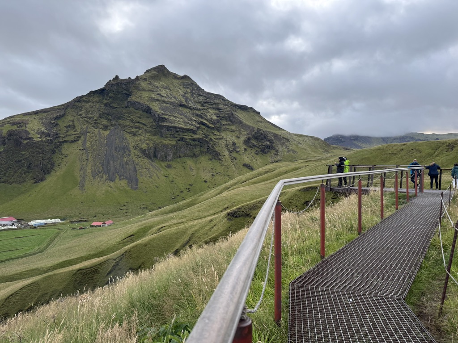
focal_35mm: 24
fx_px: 318
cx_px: 229
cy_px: 172
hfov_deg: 71.6
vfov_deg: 56.8
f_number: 1.78
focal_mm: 6.76
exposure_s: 1/121
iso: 125
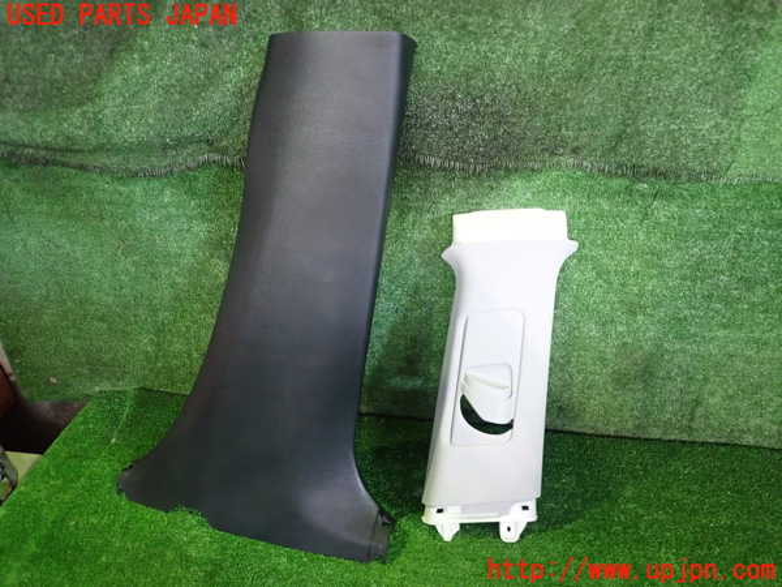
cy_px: 294
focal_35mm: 25
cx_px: 391
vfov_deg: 54.9
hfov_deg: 69.4
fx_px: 565
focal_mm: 4.5
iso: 800
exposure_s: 1/40
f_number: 2
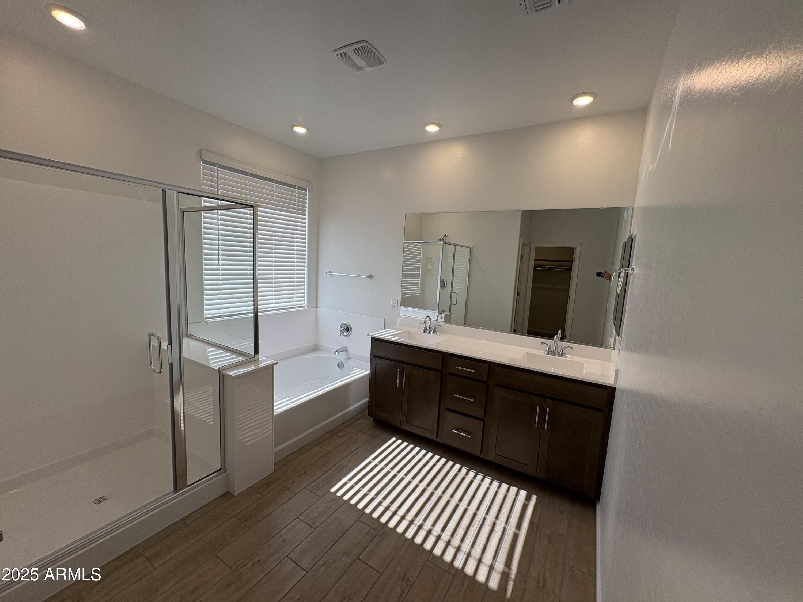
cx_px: 402
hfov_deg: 102.1
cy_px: 301
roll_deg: -2.5
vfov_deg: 85.7
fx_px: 325
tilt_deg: -7.2
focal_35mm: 14
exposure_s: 1/222
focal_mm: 2.22
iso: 40
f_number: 2.2
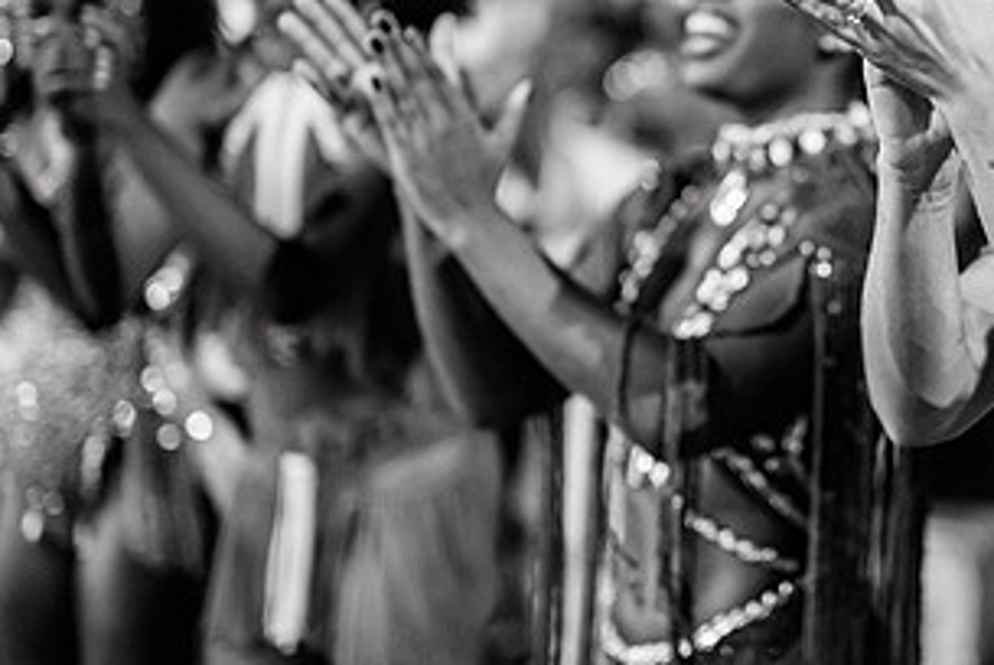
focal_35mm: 95
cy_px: 184
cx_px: 838
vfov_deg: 14.4
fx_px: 2625
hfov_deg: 21.1
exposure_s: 1/320
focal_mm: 50
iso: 2000
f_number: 1.2
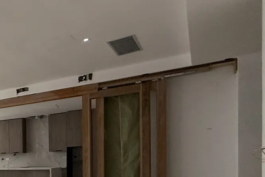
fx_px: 309
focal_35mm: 42
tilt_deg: -1.7
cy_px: 170
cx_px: -102
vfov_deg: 30.1
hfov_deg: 31.6
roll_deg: +1.8
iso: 50
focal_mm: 2.22
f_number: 2.2
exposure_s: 1/111
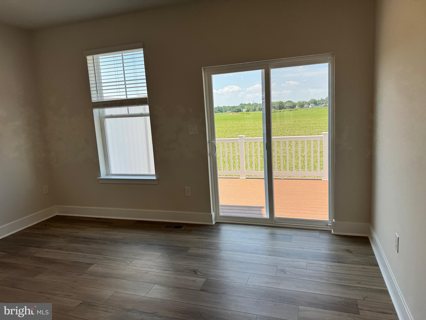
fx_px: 295
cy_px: 160
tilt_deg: -8.3
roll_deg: +3.3
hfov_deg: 71.6
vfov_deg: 56.8
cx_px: 213
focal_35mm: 24
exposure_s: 1/938
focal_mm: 6.76
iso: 80
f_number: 1.78
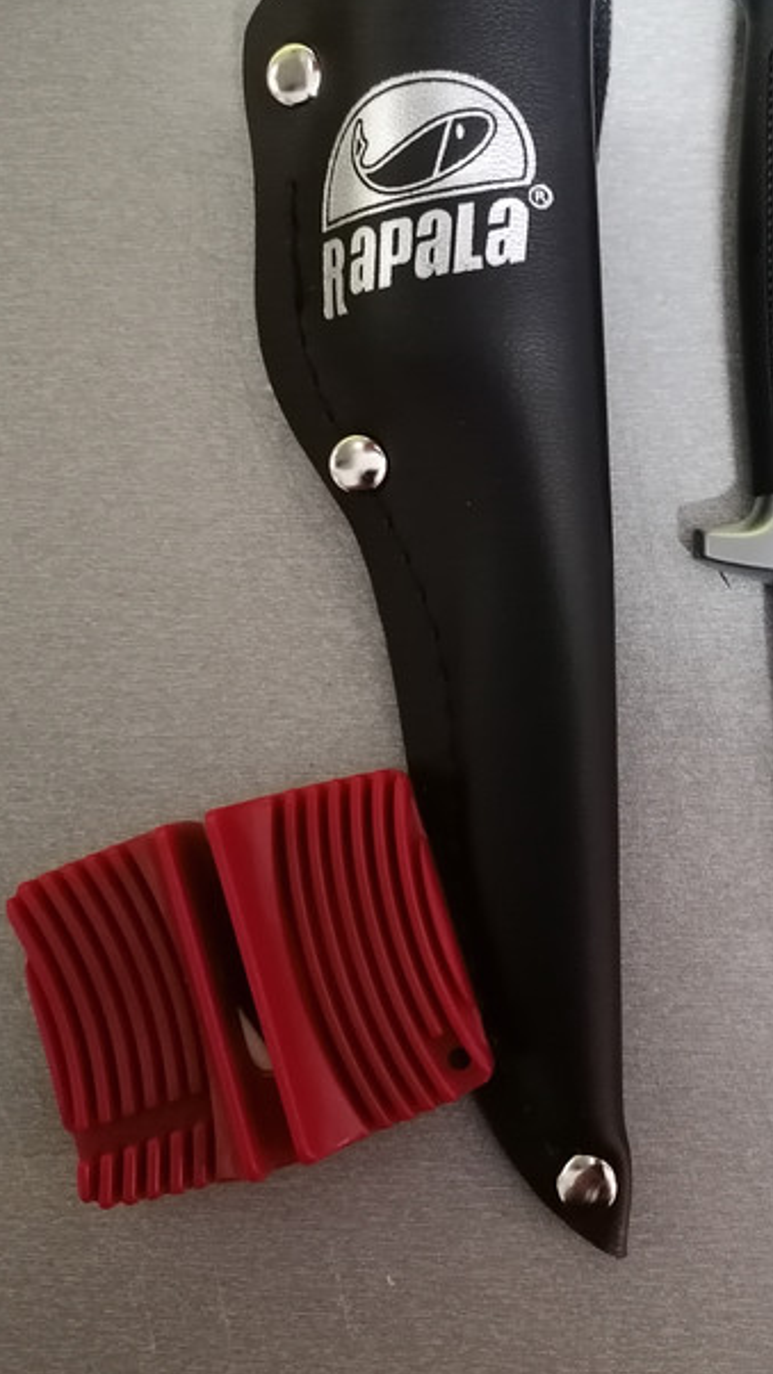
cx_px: 584
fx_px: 1422
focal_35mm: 39
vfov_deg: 51.6
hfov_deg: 29.9
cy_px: 645
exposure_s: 1/16.7
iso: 1600
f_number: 1.8
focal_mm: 4.75
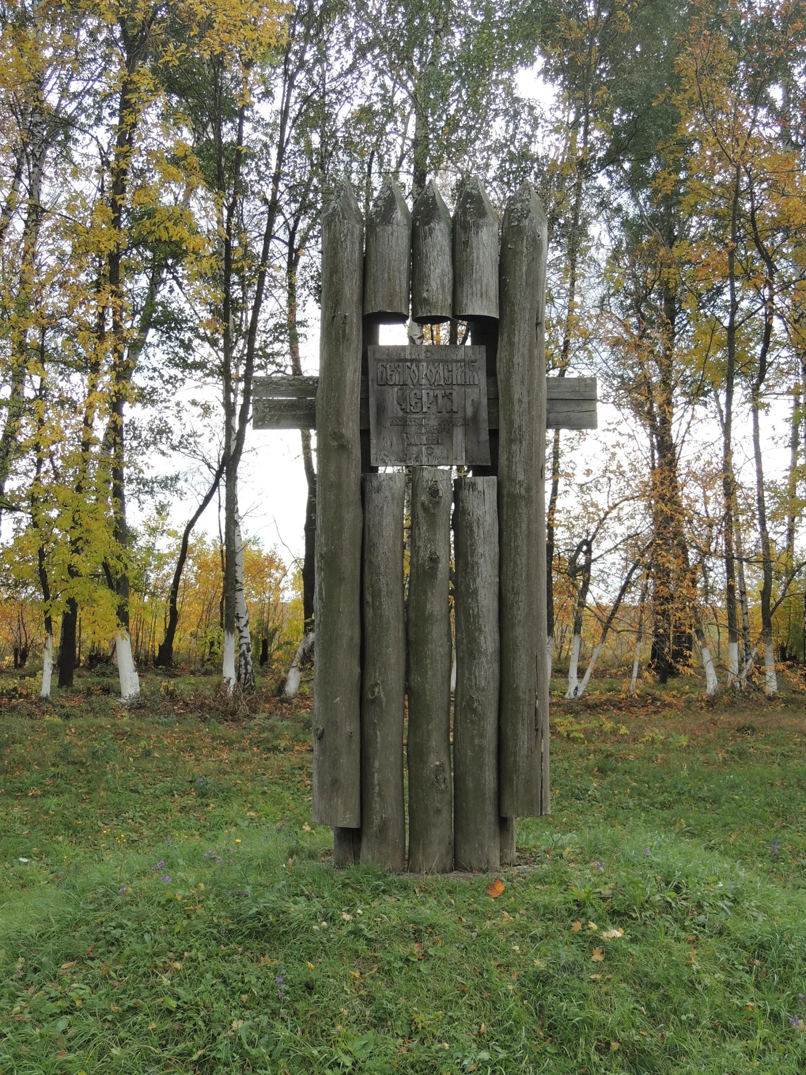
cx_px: 403
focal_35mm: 50
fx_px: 1552
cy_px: 538
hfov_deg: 29.1
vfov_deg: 38.2
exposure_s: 1/250
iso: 100
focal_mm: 8.9
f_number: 3.6
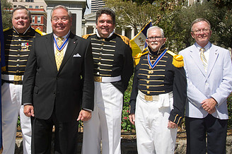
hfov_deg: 37.1
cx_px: 75
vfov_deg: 25.1
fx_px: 341
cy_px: 37
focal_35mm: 53
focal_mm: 30
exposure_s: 1/250
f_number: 9
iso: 200
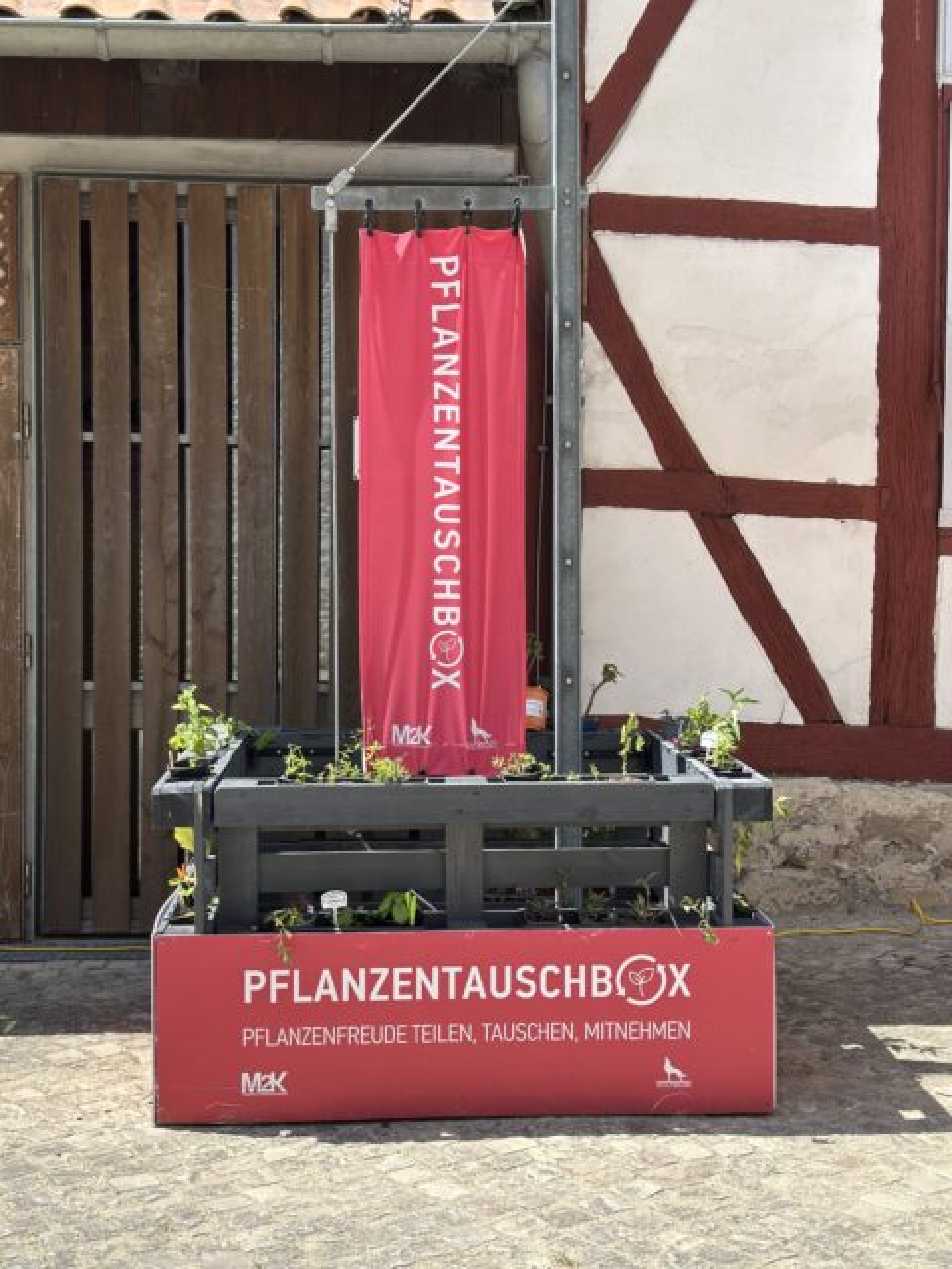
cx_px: 476
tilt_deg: +1.8
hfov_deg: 30.3
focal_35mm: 48
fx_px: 1760
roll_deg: +0.3
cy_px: 634
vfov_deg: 39.7
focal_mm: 6.86
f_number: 1.78
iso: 80
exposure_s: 1/2070
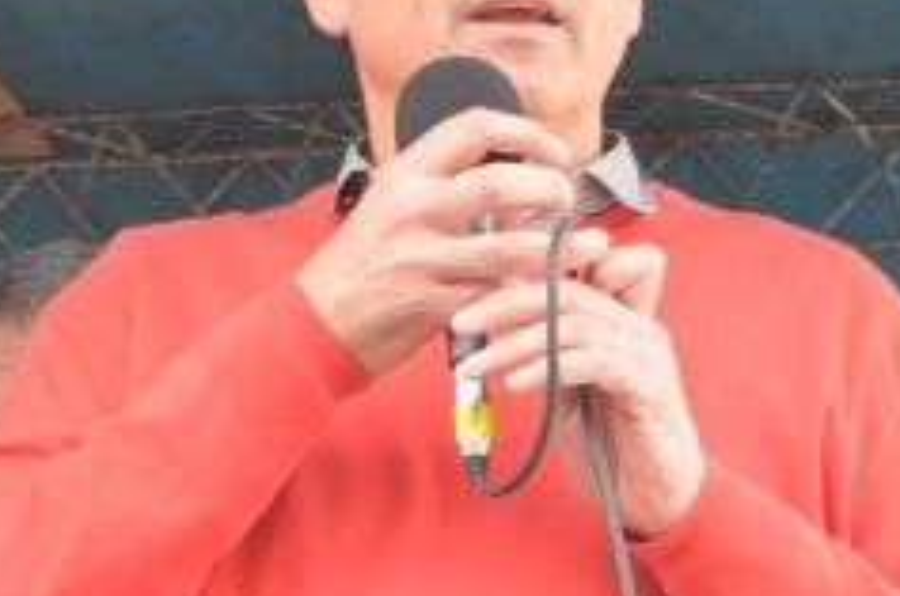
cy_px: 296
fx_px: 6013
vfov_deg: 5.7
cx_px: 714
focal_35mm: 241
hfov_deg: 8.5
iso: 400
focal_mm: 38
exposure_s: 1/125
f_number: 5.3
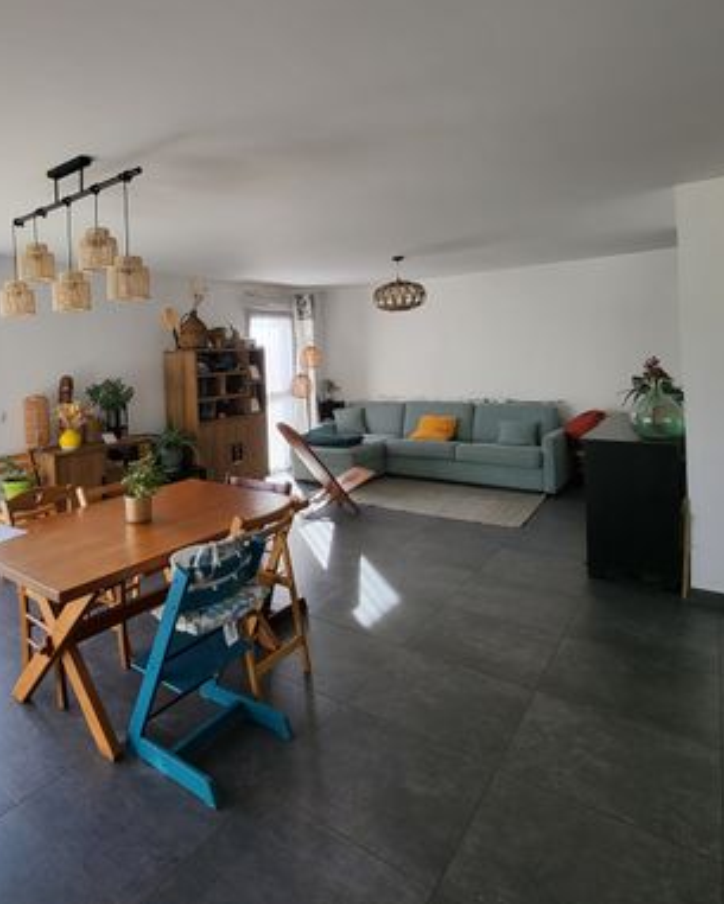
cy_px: 373
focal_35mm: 20
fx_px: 535
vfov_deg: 79.6
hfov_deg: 65.1
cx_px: 207
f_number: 2.2
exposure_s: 1/103
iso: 32
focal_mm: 1.74
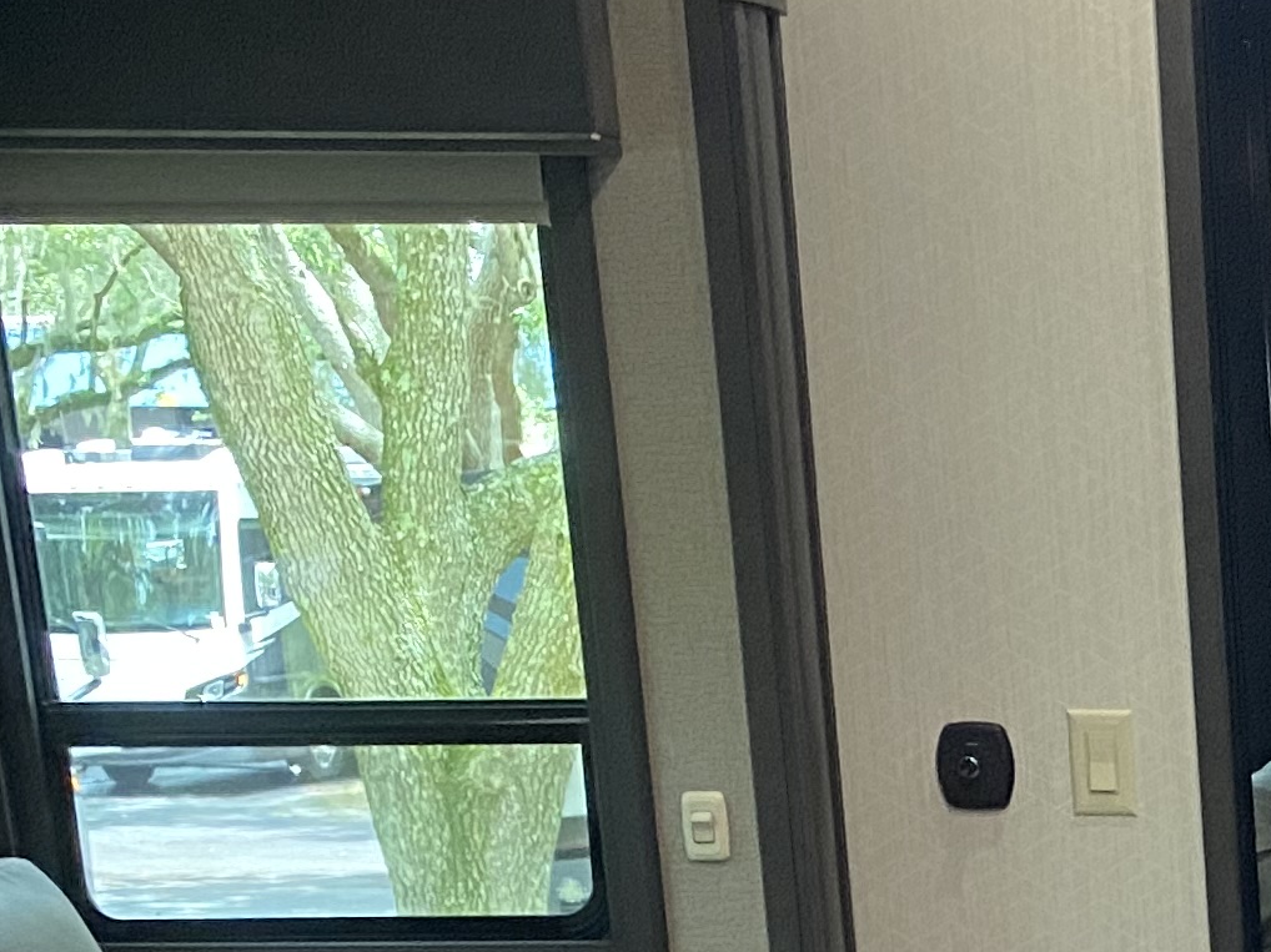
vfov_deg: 13.2
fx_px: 3781
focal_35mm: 103
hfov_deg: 16.9
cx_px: 2028
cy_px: 1591
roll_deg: +0.0
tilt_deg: -16.2
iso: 200
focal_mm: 4.25
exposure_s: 1/48
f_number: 1.8
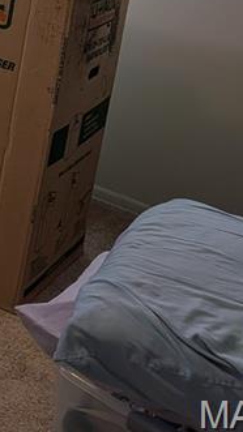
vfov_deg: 24.3
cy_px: -59
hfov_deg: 12.0
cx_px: -338
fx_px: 929
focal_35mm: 81
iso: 24
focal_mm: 4.53
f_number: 1.7
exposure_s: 1/142
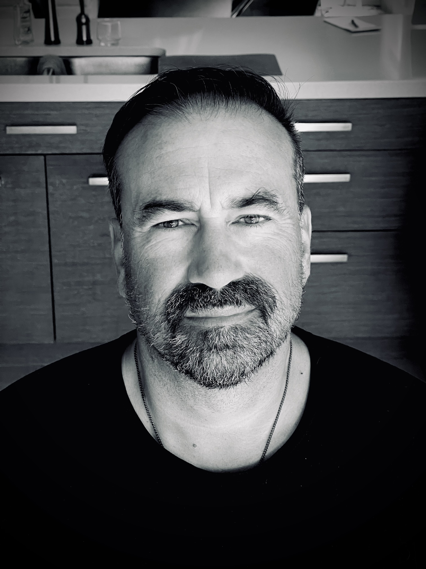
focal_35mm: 77
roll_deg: -0.2
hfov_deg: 19.1
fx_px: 1263
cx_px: 213
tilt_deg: -20.8
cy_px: 284
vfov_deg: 25.3
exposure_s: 1/92
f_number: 2.8
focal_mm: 9
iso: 250
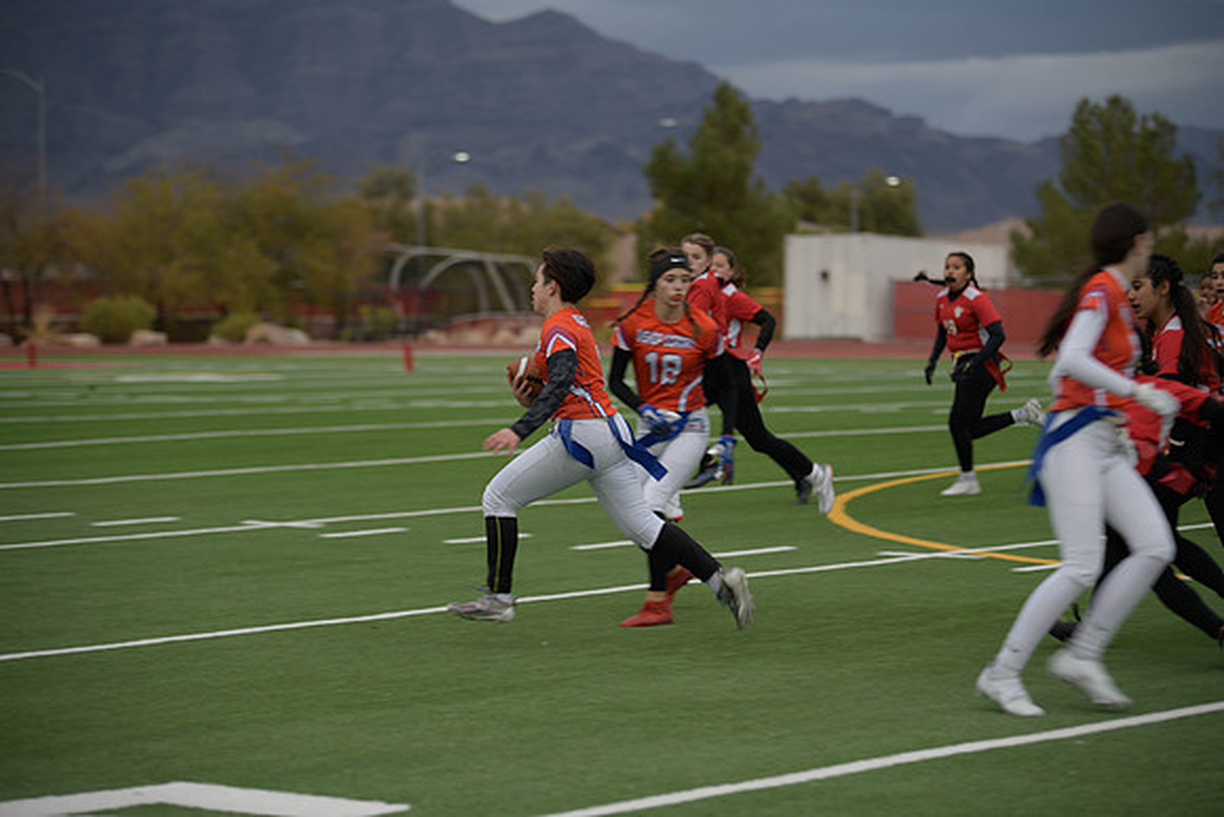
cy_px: 408
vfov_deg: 12.2
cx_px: 612
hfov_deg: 18.3
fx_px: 3809
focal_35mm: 112
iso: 90
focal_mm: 112
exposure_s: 1/200
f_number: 2.8
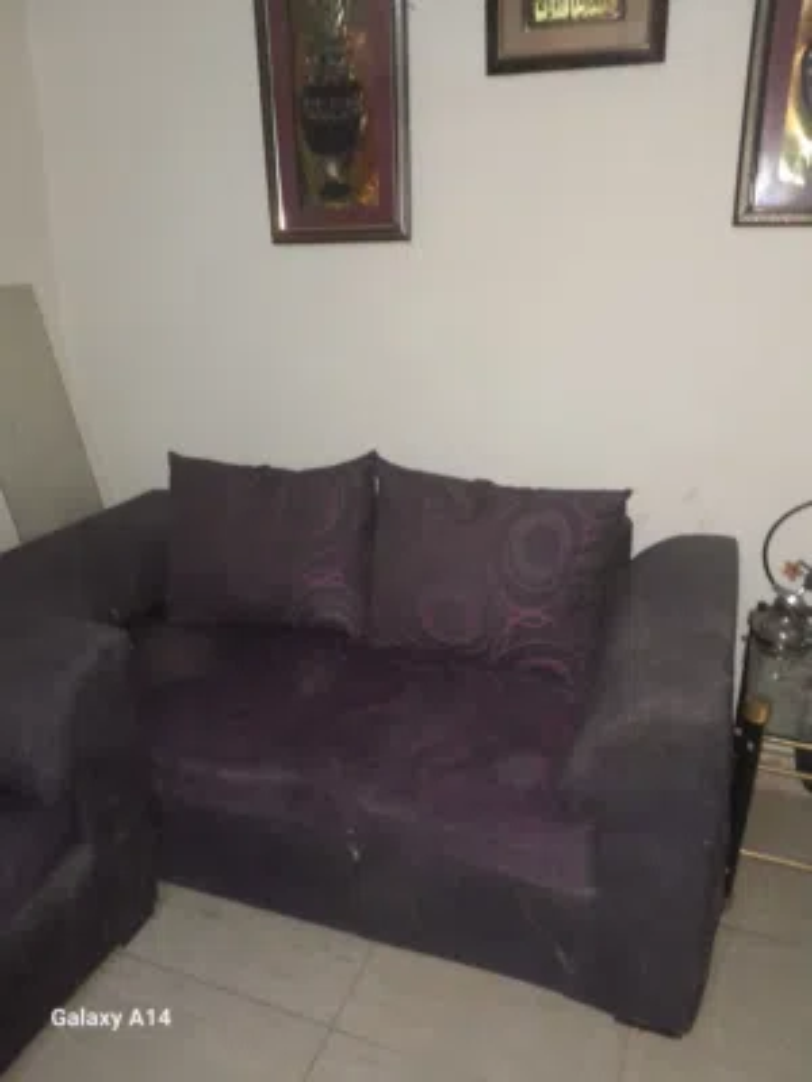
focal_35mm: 26
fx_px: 813
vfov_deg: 67.3
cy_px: 541
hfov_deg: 53.1
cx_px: 406
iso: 500
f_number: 1.8
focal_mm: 3.98
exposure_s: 1/25
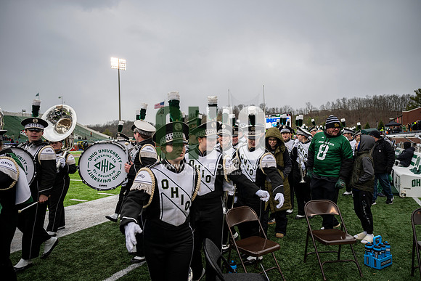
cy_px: 140
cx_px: 210
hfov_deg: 73.7
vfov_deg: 53.2
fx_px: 281
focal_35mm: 24
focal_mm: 24
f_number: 2.8
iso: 100
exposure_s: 1/500
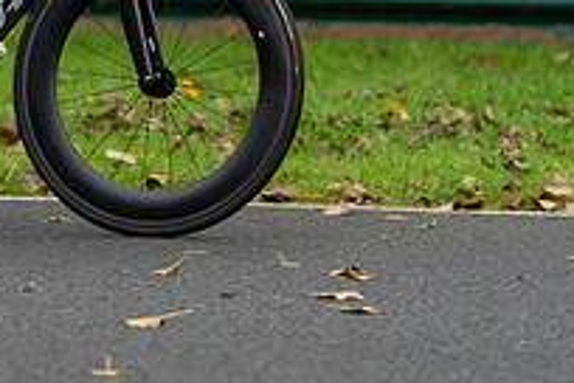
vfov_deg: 4.7
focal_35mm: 293
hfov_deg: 7.0
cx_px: 53
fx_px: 4671
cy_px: -131
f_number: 2.8
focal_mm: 103
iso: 640
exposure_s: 1/1250
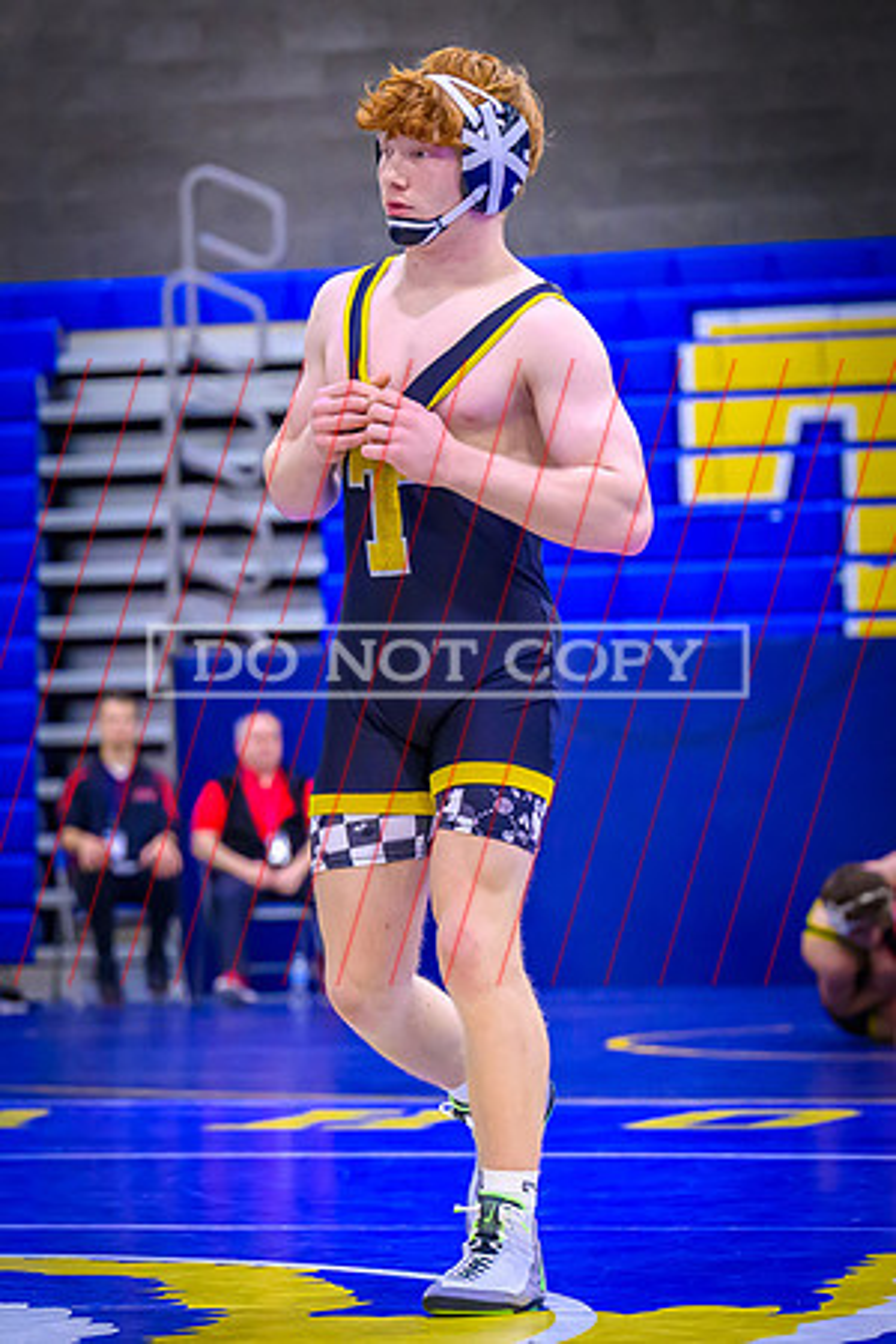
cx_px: 514
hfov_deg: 9.5
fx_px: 5412
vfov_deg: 14.2
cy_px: 698
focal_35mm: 145
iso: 5000
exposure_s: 1/640
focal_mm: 79
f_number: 2.8
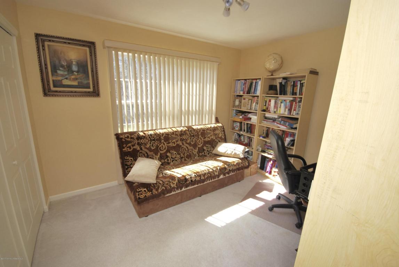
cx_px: 200
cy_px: 134
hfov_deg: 100.3
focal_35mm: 15
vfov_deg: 77.5
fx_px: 166
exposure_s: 1/125
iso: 140
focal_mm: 10
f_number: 5.6
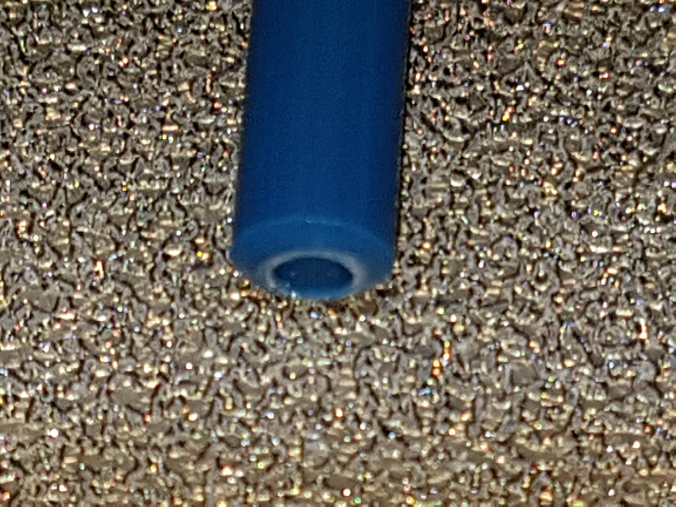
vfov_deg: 53.1
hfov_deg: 67.3
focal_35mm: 26
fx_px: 508
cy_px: 254
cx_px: 338
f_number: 1.7
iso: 40
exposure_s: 1/622
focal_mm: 4.2
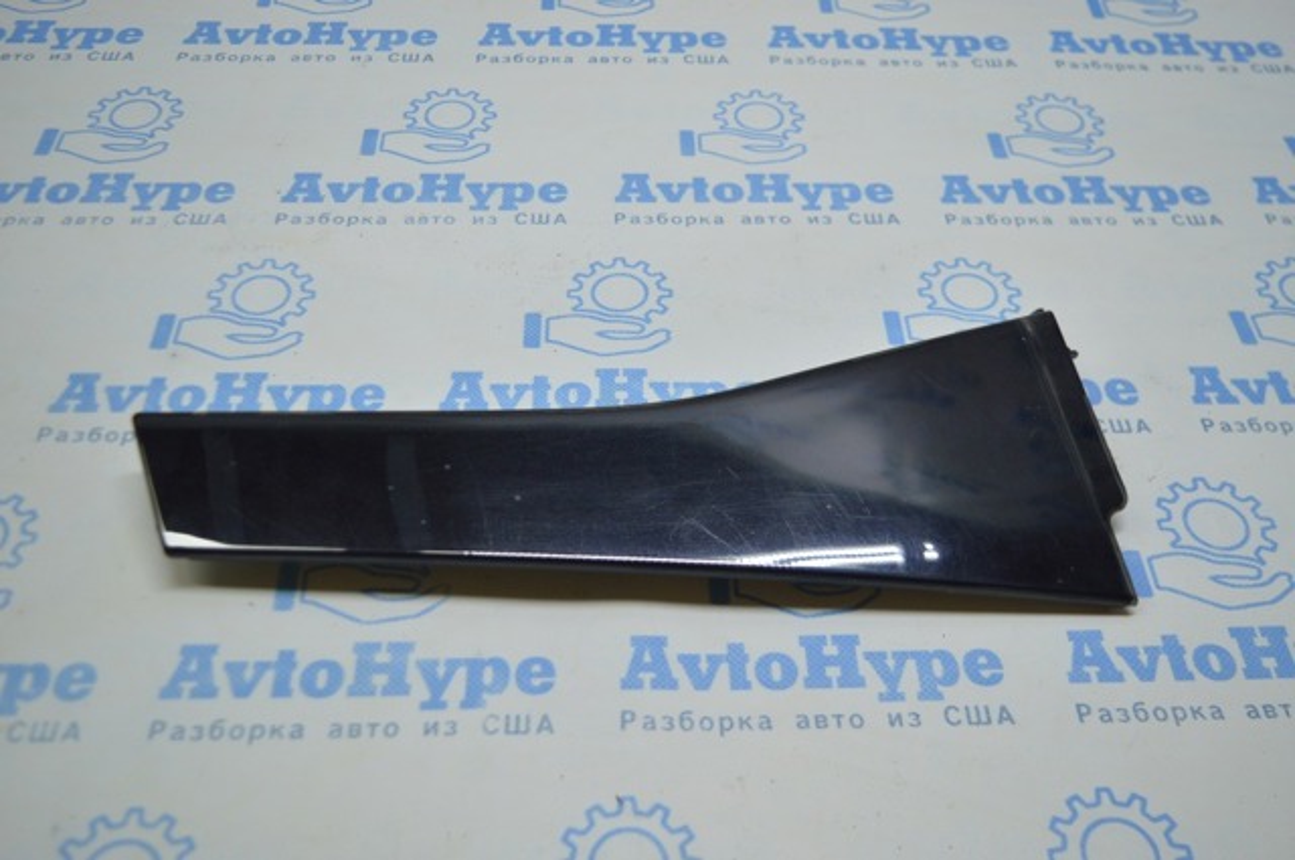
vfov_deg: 36.8
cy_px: 430
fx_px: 1293
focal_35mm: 36
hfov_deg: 53.2
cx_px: 648
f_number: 4
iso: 400
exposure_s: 1/100
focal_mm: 24
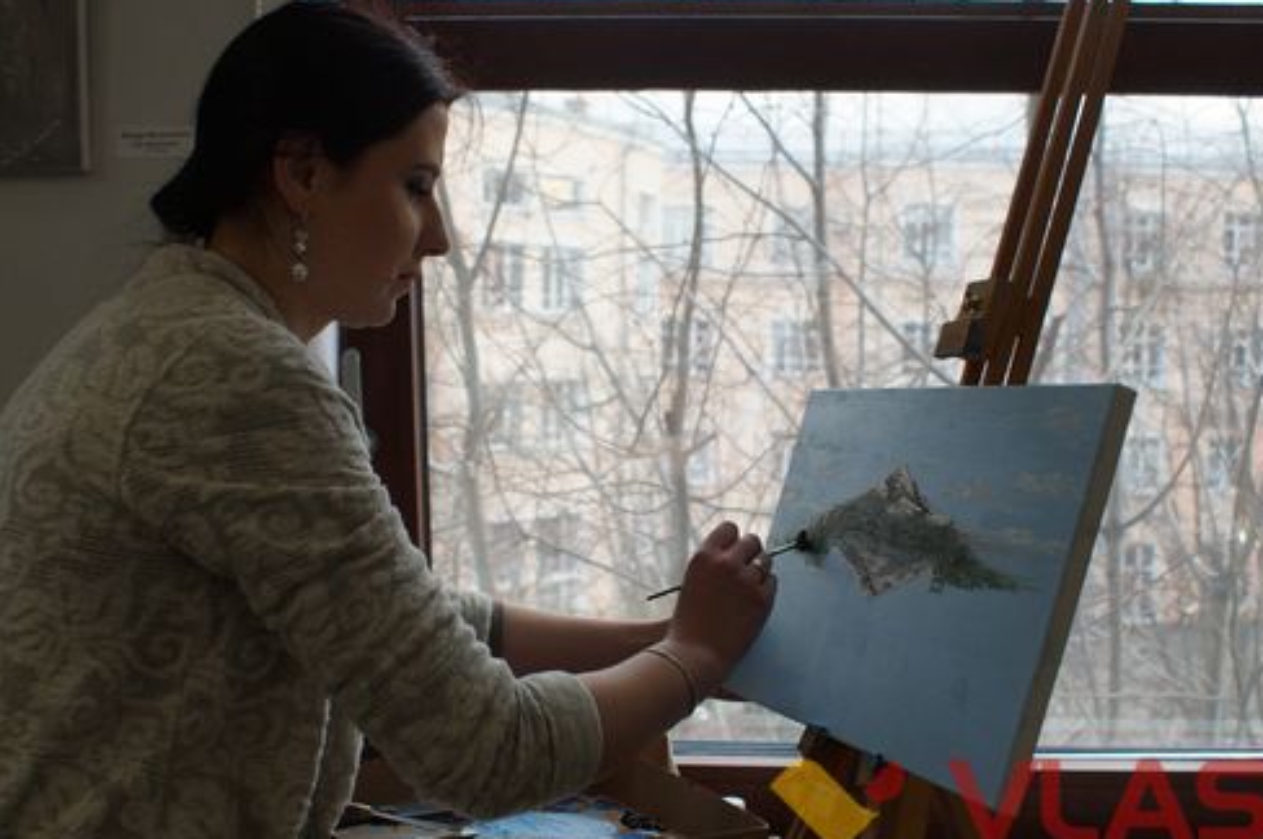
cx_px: 613
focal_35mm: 43
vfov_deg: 31.1
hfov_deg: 45.5
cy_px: 452
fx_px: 1507
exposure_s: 1/60
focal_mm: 20
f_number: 4
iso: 320
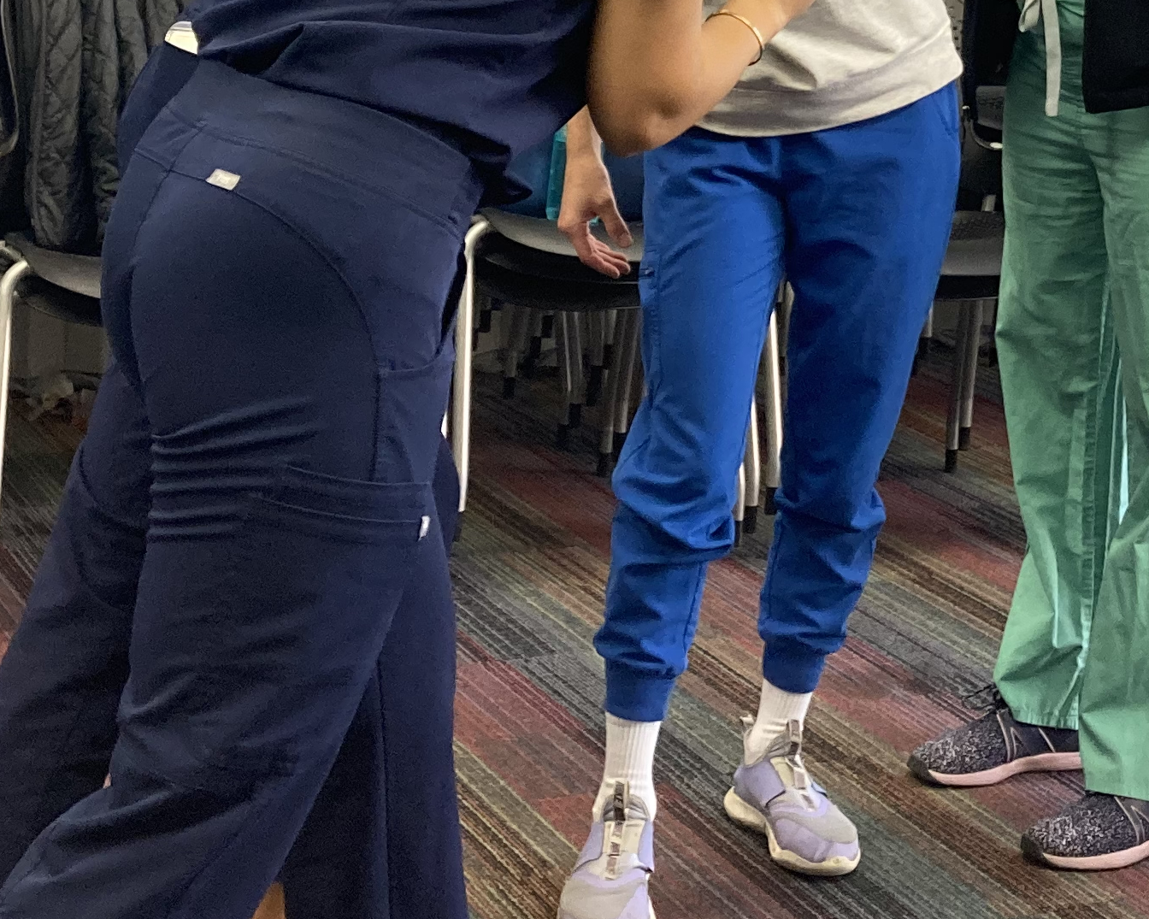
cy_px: -255
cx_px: 962
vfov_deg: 17.6
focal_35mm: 82
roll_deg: -5.1
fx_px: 2788
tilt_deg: +2.0
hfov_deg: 22.9
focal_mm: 3.99
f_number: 1.8
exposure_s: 1/60
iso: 80
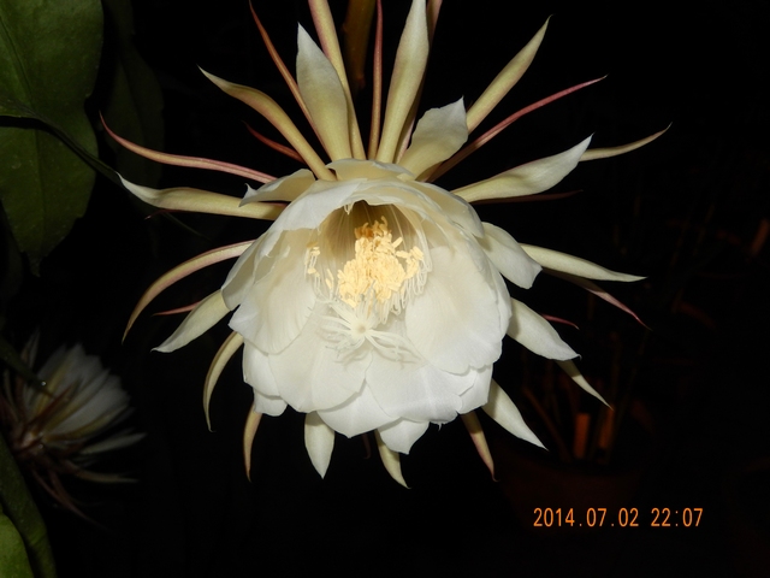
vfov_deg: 28.6
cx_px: 385
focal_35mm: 51
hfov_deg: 37.5
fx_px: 1134
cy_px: 289
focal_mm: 9.2
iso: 200
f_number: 4.5
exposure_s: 1/30
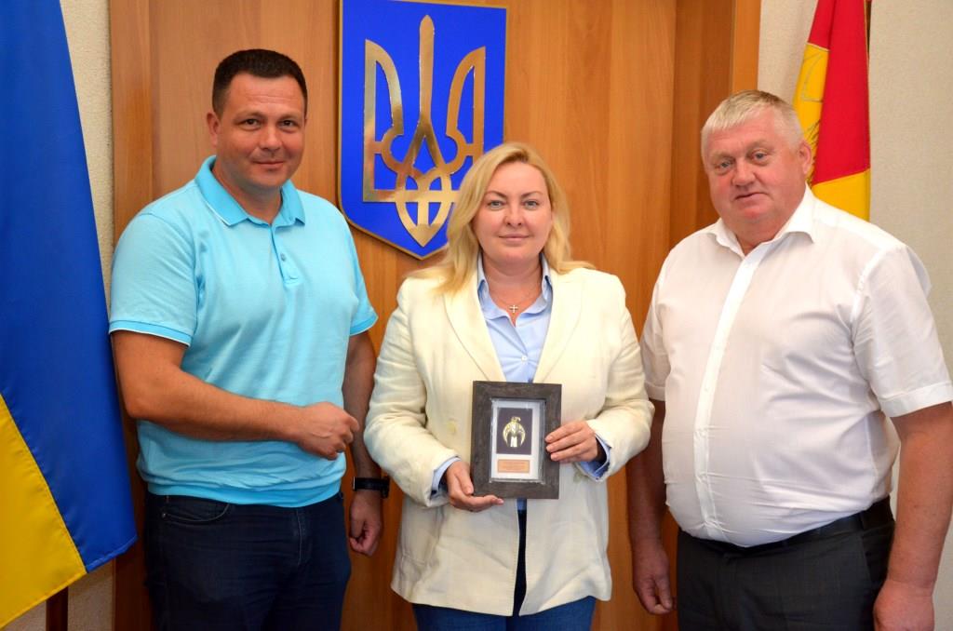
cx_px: 476
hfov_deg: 33.5
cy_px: 316
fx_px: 1585
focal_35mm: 60
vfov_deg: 22.5
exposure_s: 1/60
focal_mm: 40
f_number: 4.5
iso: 1400
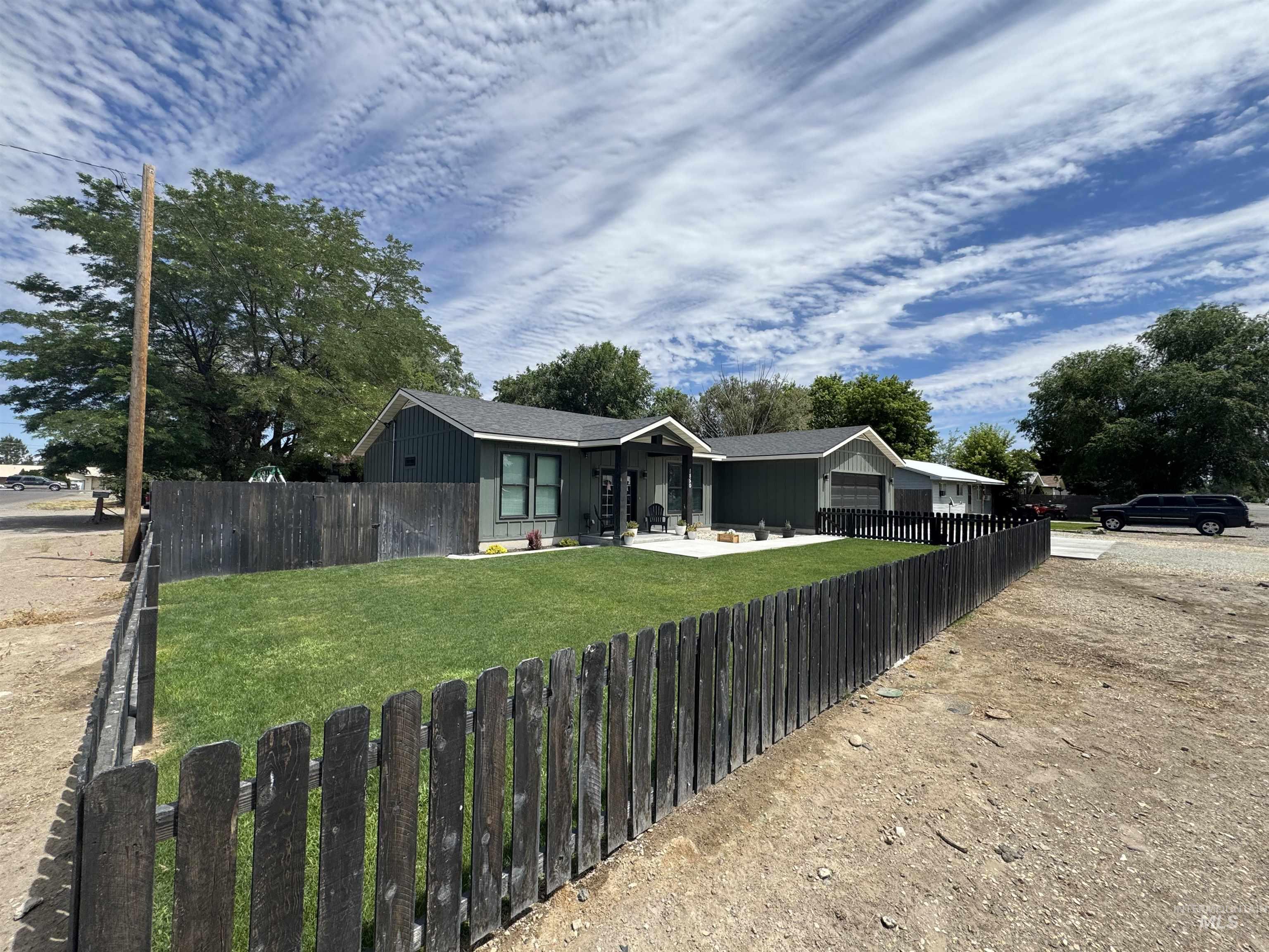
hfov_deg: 102.1
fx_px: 513
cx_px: 634
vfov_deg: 85.7
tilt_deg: +1.1
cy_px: 476
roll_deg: -0.8
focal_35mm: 14
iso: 50
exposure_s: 1/2494
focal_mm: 2.22
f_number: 2.2
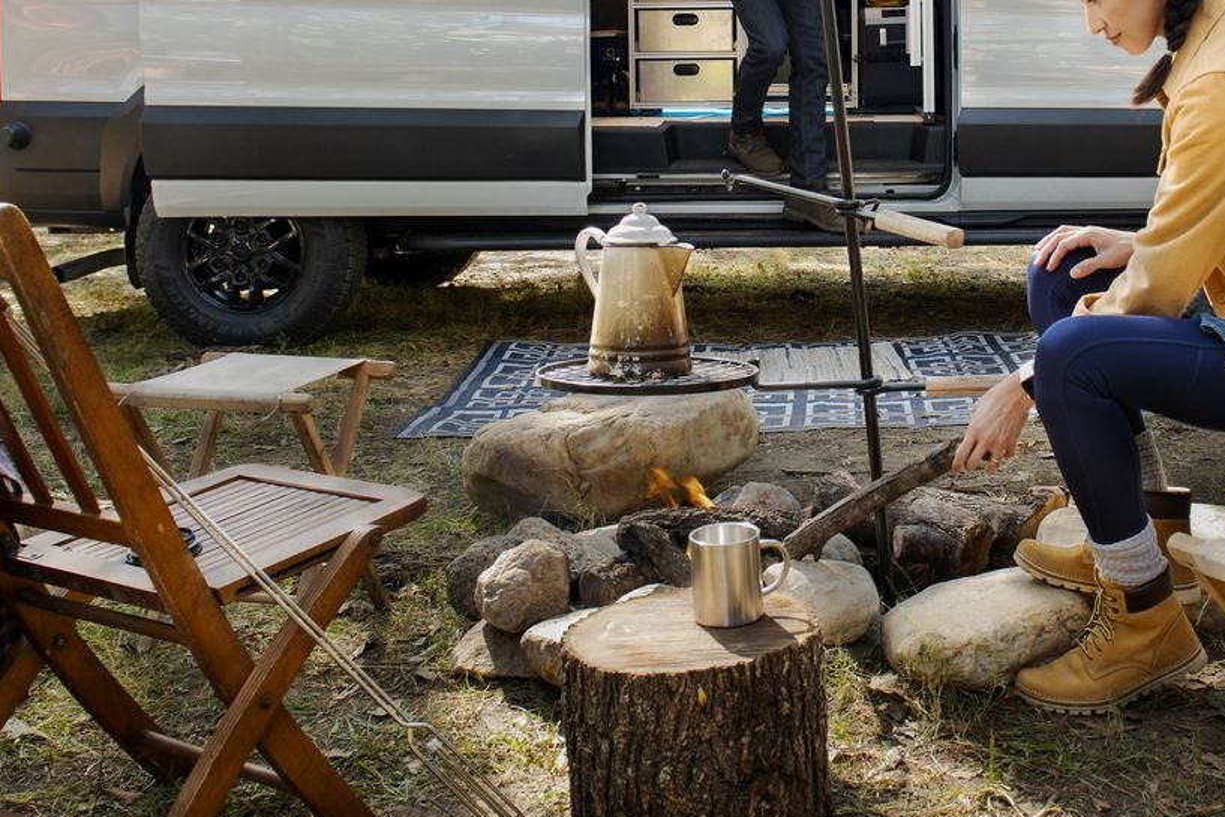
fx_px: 1599
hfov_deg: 41.3
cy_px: 187
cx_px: 828
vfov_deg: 28.2
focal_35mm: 47
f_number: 6.3
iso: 400
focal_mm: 24
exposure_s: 1/60
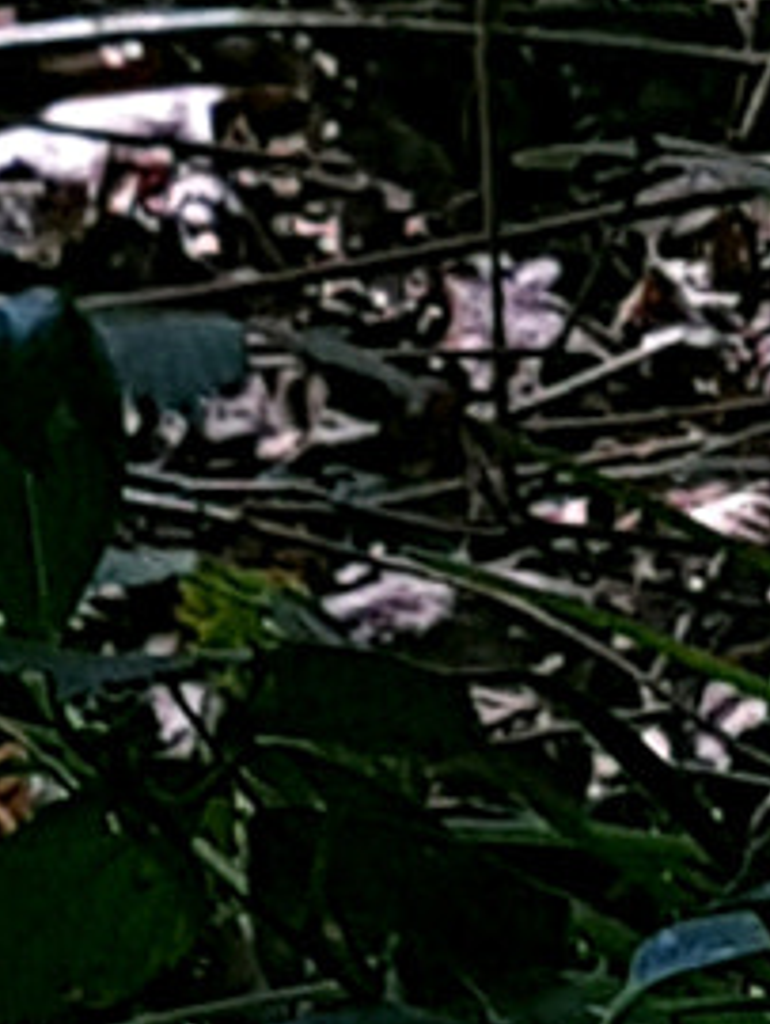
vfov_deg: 12.7
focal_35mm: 154
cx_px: 1570
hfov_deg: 9.0
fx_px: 4560
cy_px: 110
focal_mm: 4.2
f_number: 1.7
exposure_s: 1/716
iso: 40
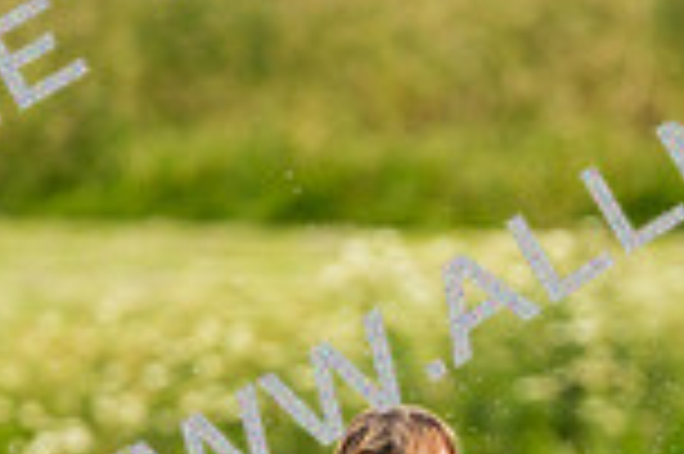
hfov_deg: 0.9
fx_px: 43463
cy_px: 596
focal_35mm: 2290
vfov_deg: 0.6
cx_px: 558
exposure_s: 1/2000
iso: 500
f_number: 6.3
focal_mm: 600
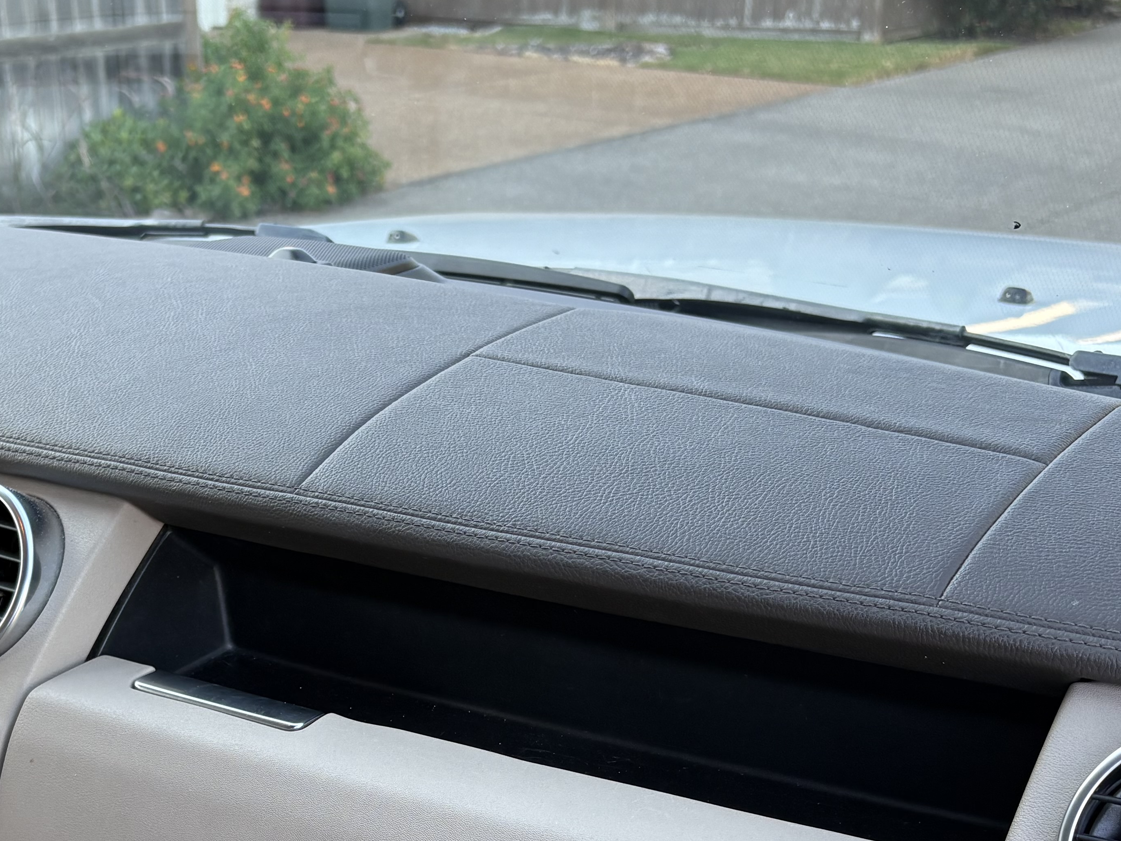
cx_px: 373
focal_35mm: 54
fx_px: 1749
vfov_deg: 26.0
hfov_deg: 35.2
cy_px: 790
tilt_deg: -26.6
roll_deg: +2.6
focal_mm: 5.96
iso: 64
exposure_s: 1/121
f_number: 1.6
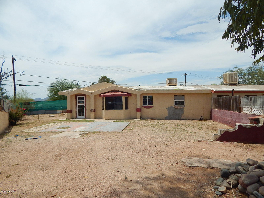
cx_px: 132
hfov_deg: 76.4
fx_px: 168
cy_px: 99
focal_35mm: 22
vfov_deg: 61.1
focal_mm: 4
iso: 125
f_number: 6
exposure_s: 1/800
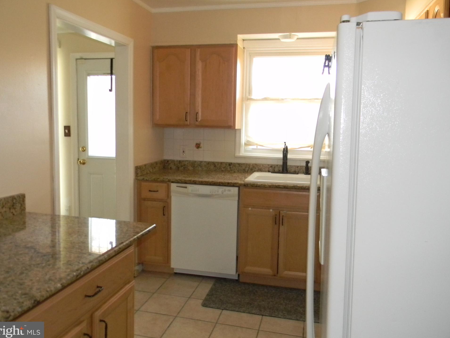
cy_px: 160
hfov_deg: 60.0
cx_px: 226
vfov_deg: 46.8
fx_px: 390
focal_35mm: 30
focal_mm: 5
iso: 400
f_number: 3.5
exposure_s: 1/12.8
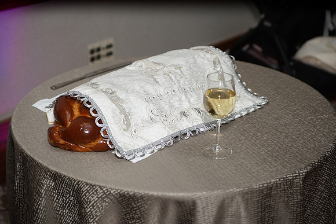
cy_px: 112
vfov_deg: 18.2
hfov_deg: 27.0
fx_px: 700
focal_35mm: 75
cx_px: 168
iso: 1250
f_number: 2.8
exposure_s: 1/250
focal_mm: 75
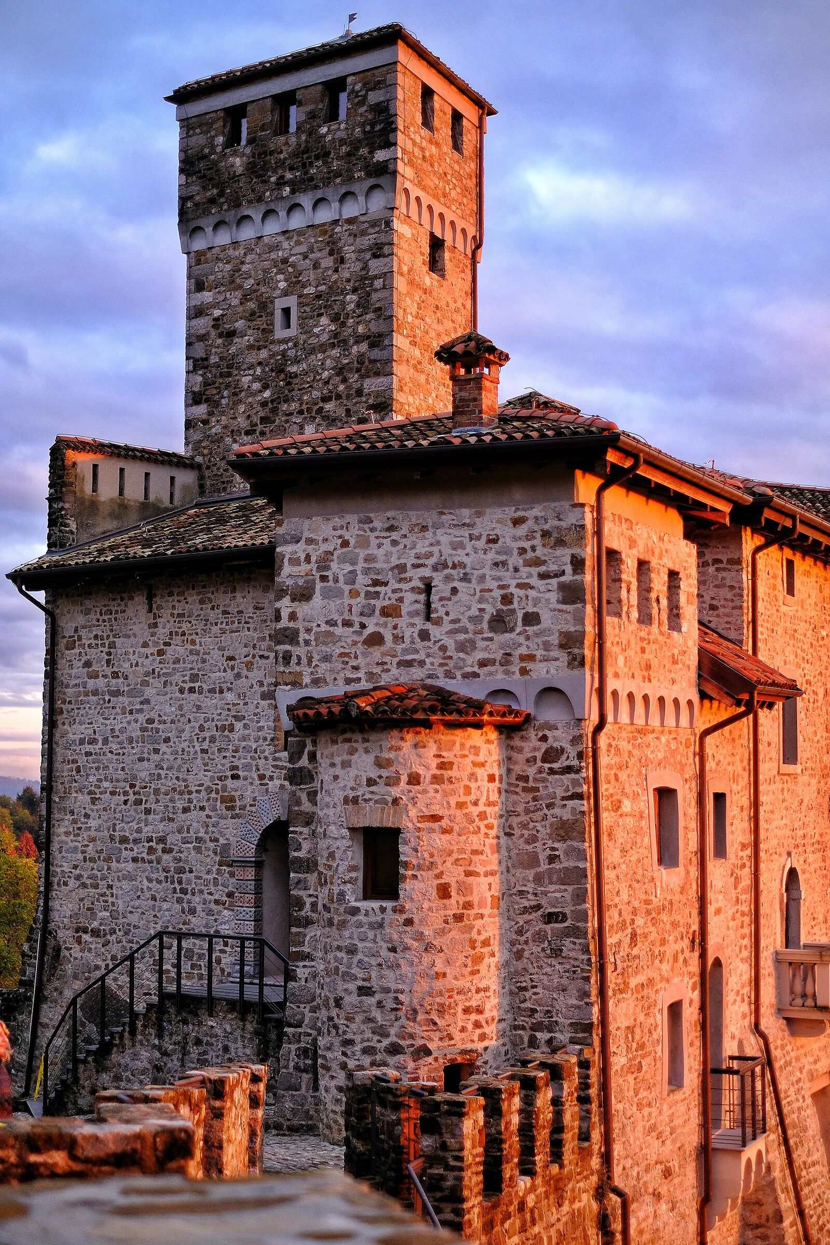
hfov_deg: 25.5
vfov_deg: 37.5
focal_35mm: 53
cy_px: 622
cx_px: 415
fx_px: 1833
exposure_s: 1/750
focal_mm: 35
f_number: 1.4
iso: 800
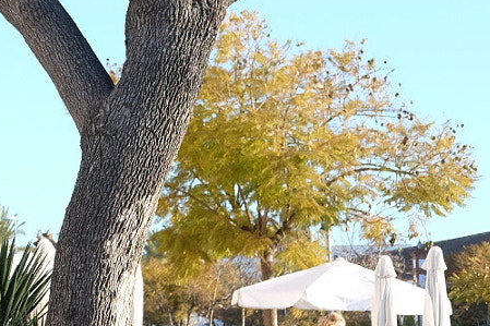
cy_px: -16
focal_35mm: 189
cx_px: -348
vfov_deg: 7.2
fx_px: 2571
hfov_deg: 10.3
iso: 200
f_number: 5.6
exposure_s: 1/240
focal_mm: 35
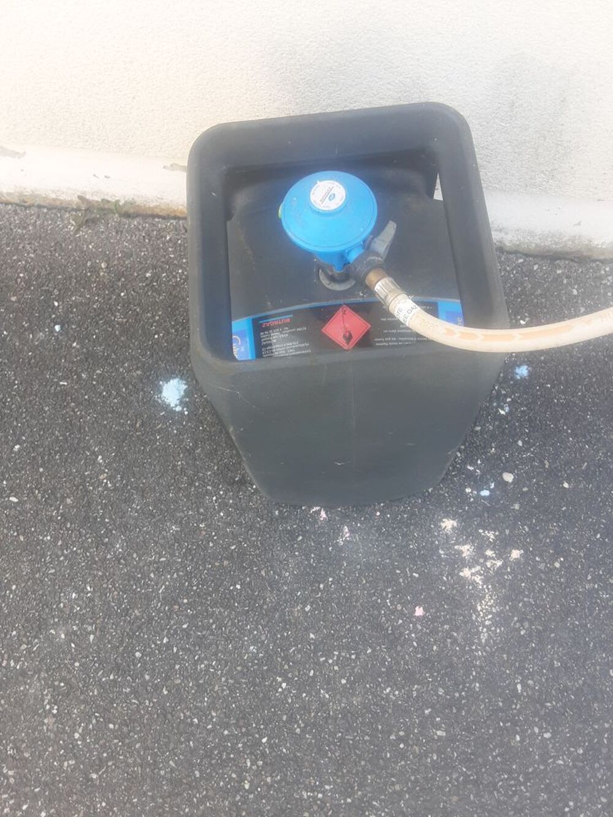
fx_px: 661
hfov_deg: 49.8
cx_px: 306
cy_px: 408
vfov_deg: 63.4
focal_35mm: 28
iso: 40
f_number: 1.9
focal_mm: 2.9
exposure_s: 1/102
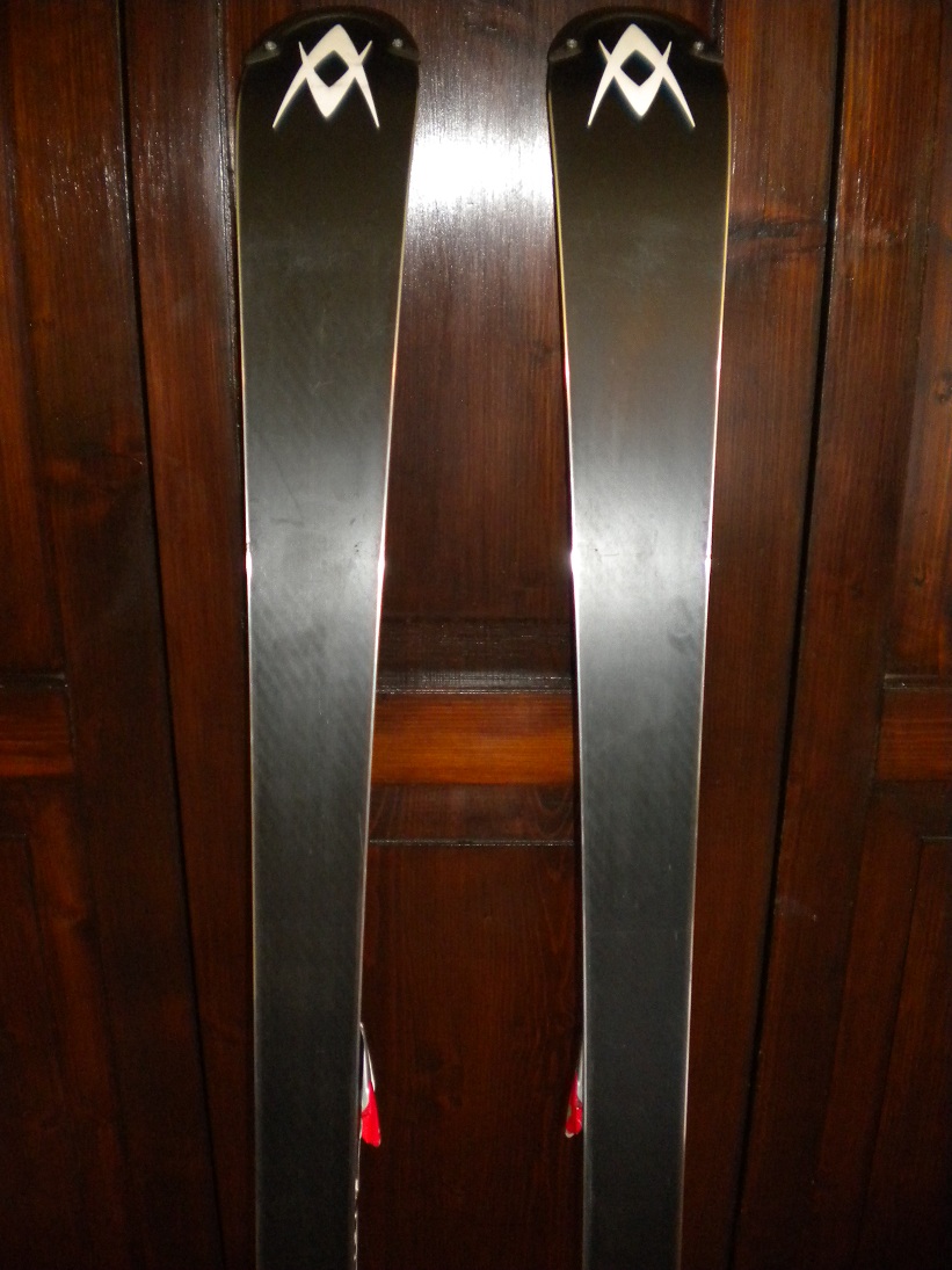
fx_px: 1284
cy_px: 635
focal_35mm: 35
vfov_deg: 52.6
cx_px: 476
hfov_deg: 40.7
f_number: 3.1
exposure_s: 1/30
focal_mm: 6.3
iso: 400
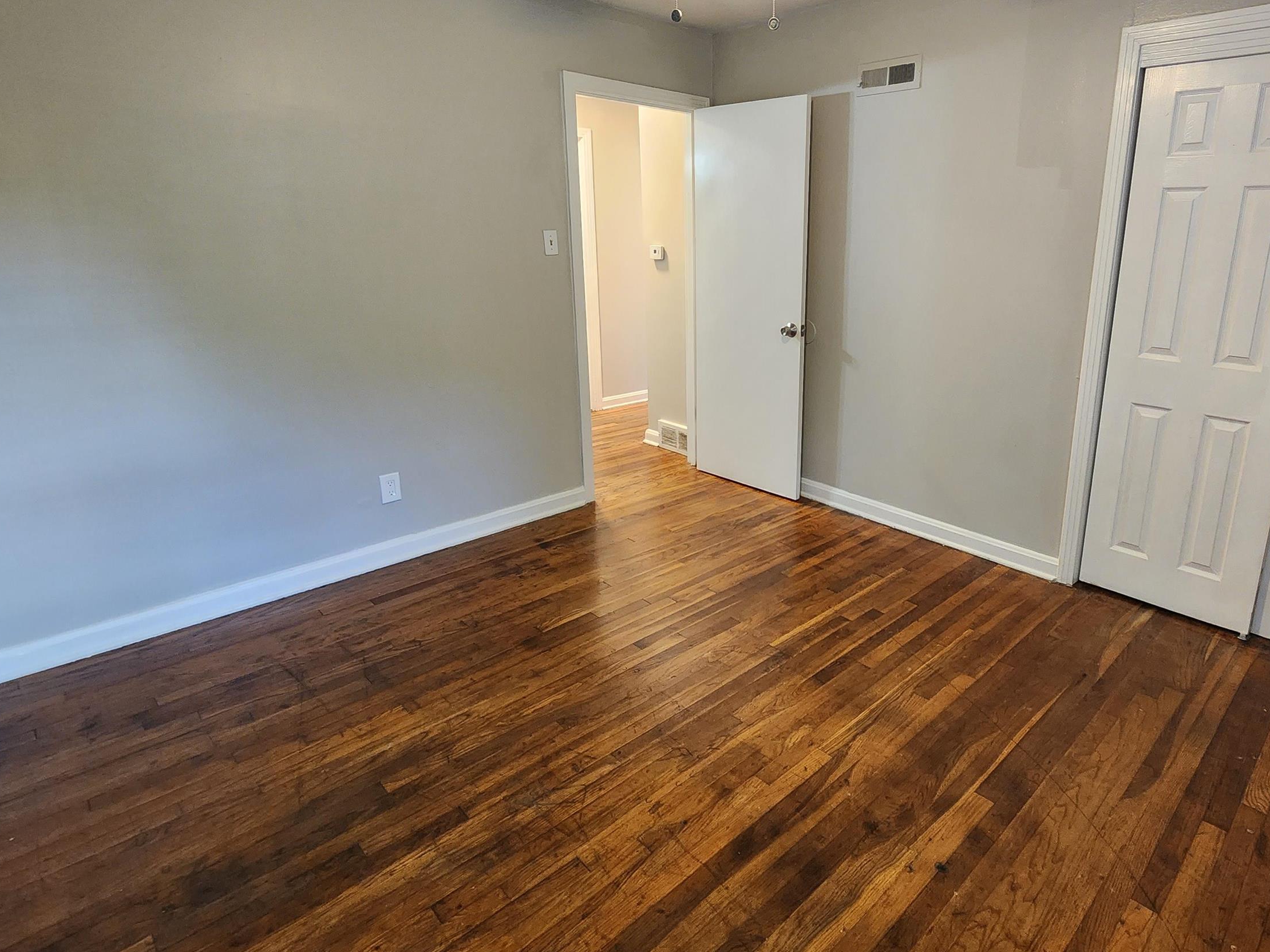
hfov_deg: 86.3
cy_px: 421
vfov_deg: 71.3
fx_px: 660
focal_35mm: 18
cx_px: 780
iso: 500
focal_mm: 2.2
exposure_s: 1/30
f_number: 2.2
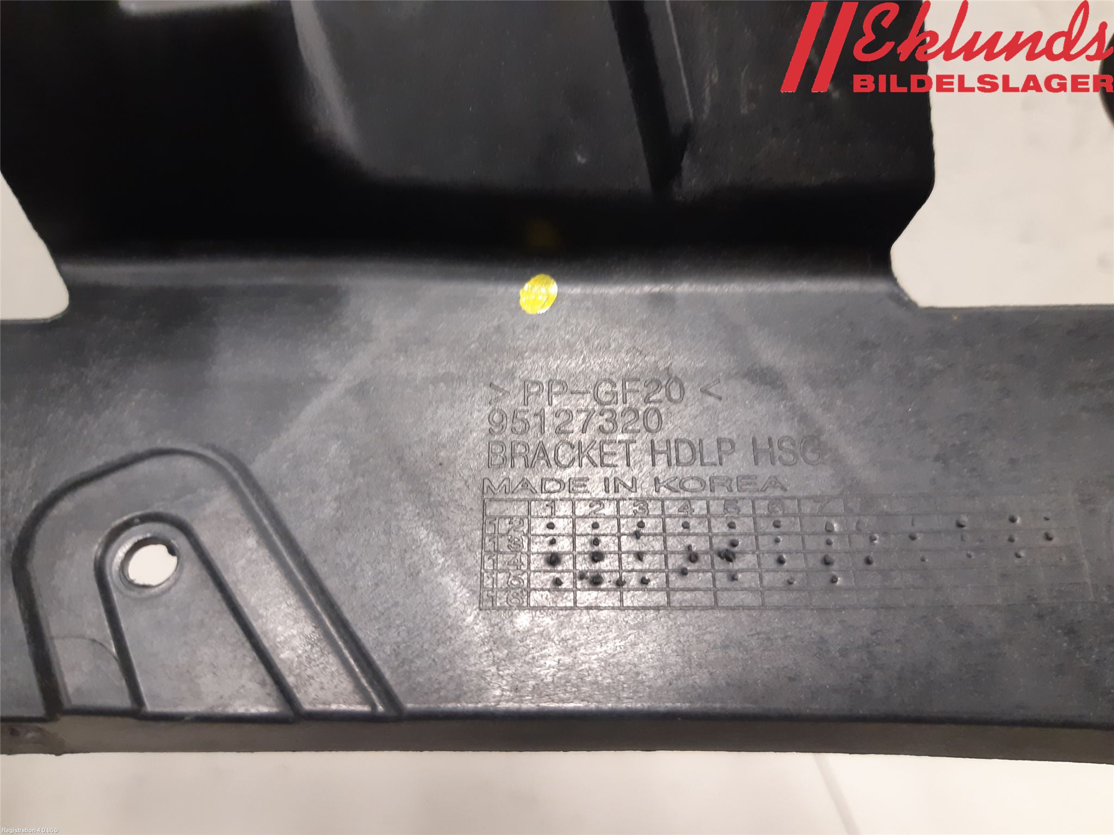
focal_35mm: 26
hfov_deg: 67.3
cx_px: 557
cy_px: 418
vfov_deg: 53.1
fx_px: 837
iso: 200
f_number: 1.7
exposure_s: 1/33
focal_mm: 3.93
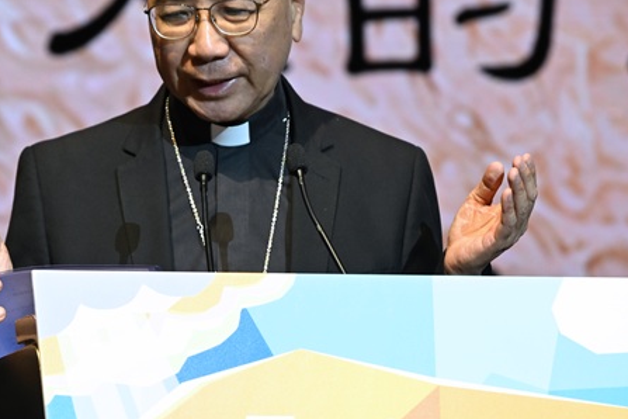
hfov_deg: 7.0
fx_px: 5146
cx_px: 69
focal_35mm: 295
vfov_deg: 4.7
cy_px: 353
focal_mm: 110
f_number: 4.5
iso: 500
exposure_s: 1/80
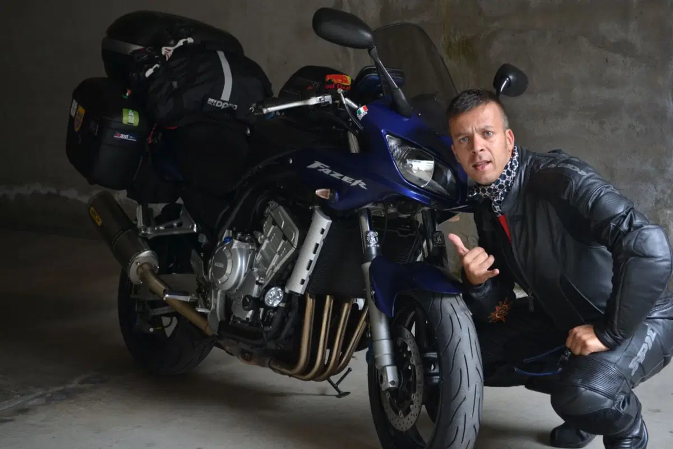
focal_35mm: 63
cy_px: 224
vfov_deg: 21.6
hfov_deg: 31.9
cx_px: 336
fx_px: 1178
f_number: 5.3
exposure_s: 1/20
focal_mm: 42
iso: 400
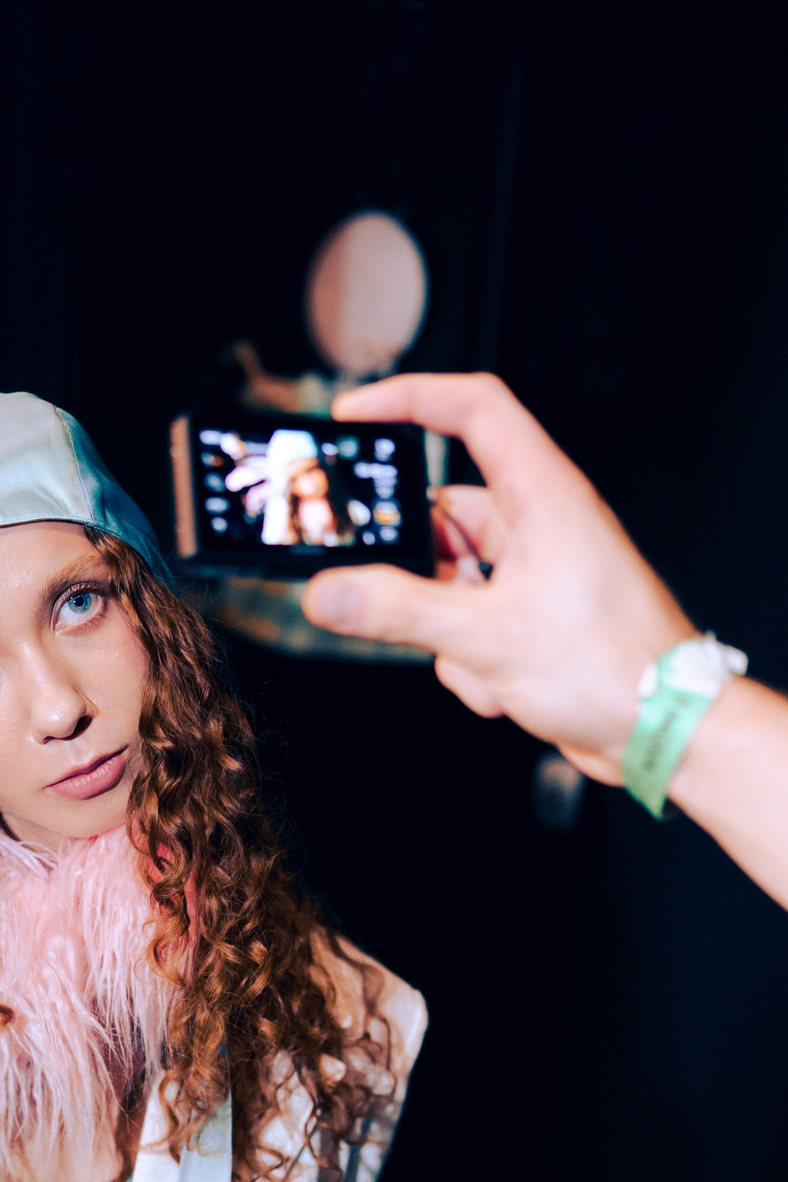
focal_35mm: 69
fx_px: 2265
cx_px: 16
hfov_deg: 19.2
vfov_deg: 28.1
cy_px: 1075
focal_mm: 35
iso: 1250
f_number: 2
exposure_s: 1/200
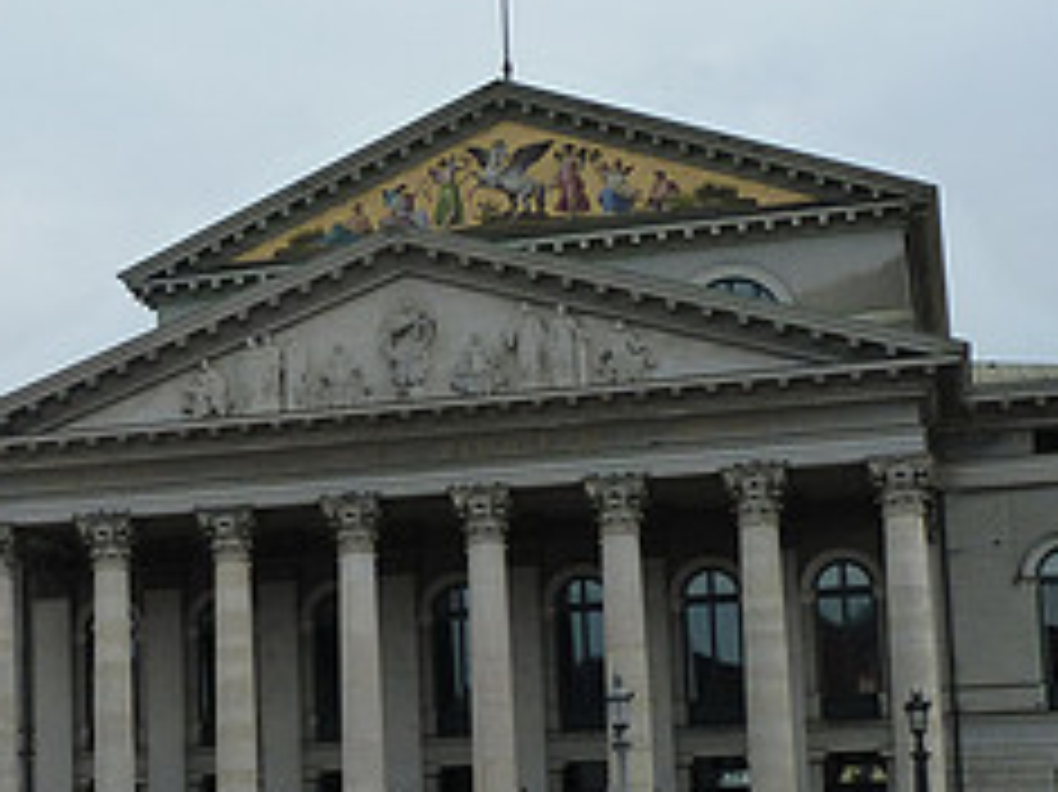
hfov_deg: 23.9
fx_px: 2413
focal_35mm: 79
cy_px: 592
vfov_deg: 18.5
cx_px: 54
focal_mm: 5.3
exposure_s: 1/500
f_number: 5.6
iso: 125
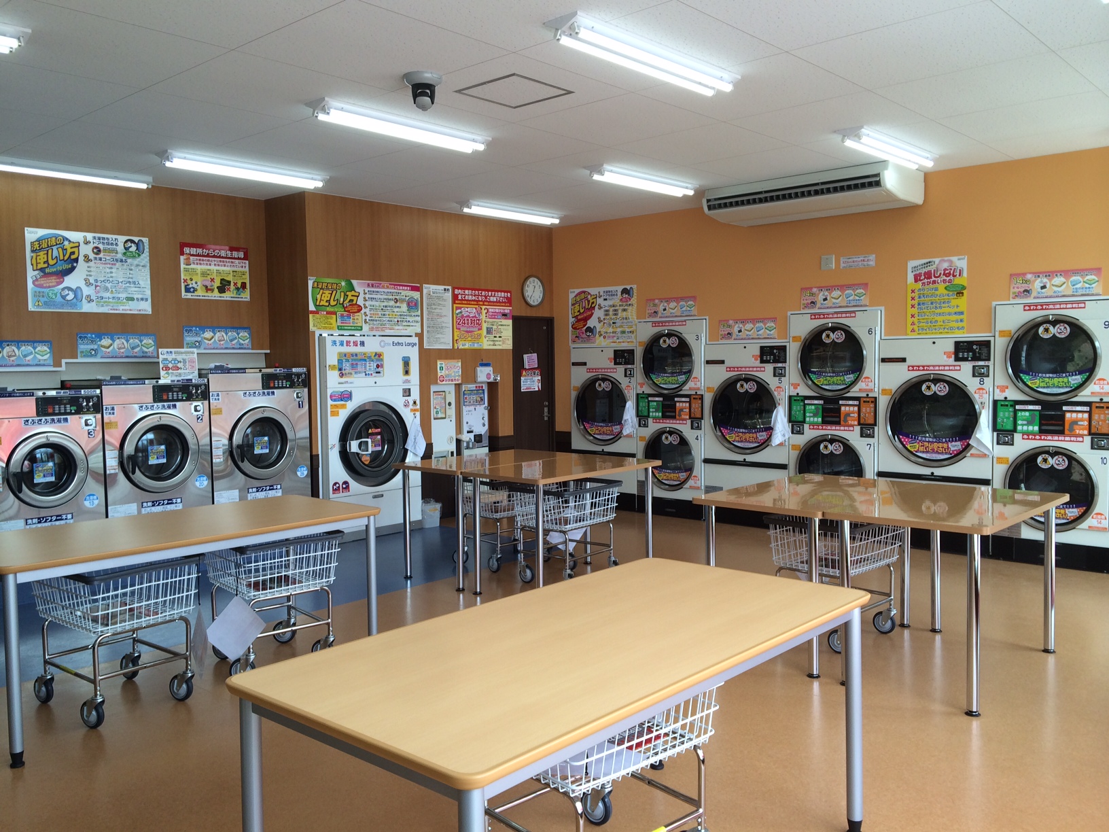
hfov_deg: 60.0
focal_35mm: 30
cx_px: 554
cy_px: 416
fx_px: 961
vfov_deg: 46.8
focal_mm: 4.12
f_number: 2.2
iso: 32
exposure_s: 1/122
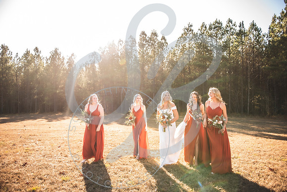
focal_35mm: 24
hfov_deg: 73.7
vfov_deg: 53.2
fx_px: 191
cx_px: 144
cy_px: 96
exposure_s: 1/250
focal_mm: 24
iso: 100
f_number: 2.8
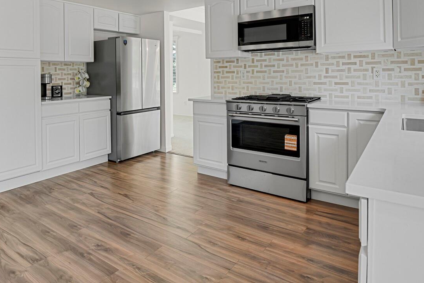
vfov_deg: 49.6
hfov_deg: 68.5
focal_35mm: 25
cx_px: 126
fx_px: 294
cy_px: 76
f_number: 6.3
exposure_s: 1/2.5
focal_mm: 17
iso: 250
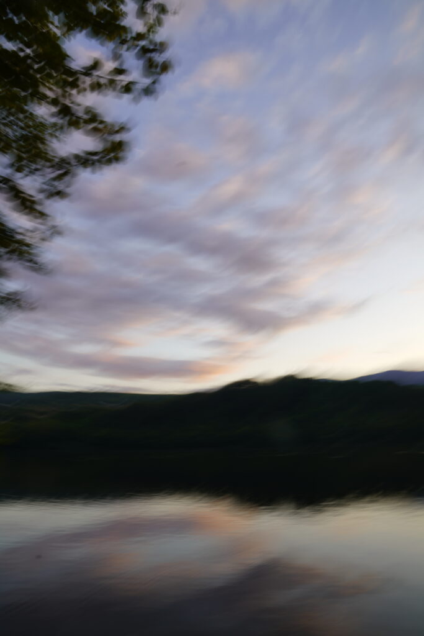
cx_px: 212
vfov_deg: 73.7
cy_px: 318
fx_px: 424
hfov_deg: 53.1
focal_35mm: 24
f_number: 11
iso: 50
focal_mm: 24
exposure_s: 1/4
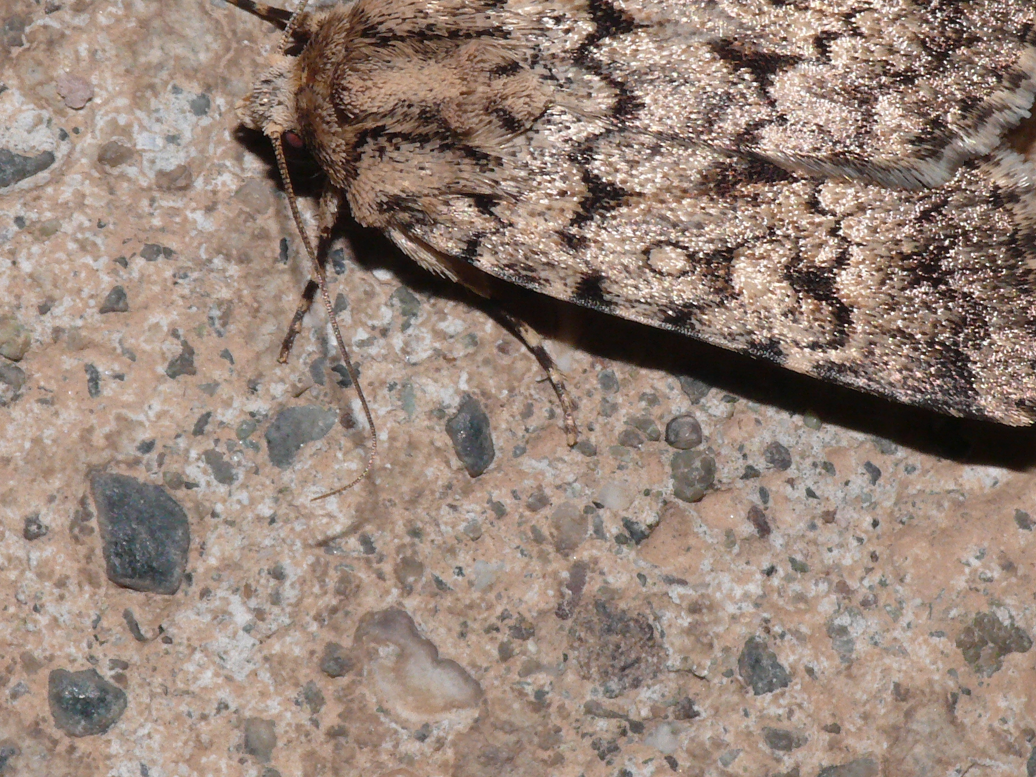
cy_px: 191
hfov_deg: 7.7
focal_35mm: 257
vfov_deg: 5.8
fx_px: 7691
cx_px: 579
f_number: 11
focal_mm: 33.5
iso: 200
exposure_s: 1/640
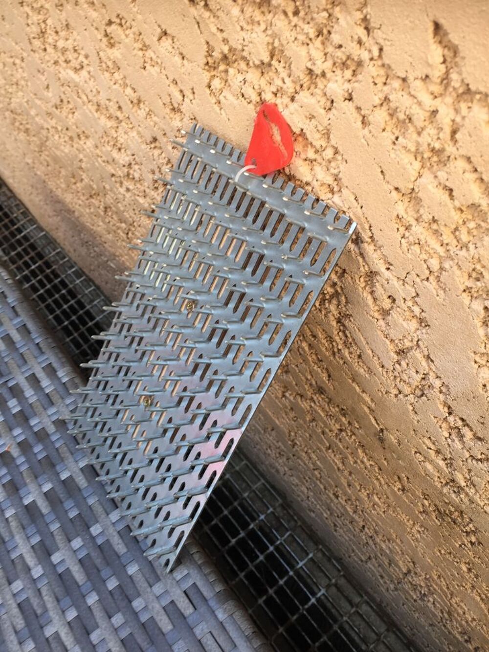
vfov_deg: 61.7
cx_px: 244
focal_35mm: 29
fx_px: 546
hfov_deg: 48.2
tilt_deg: -50.2
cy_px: 326
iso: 32
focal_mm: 4.15
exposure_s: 1/50
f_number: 2.2
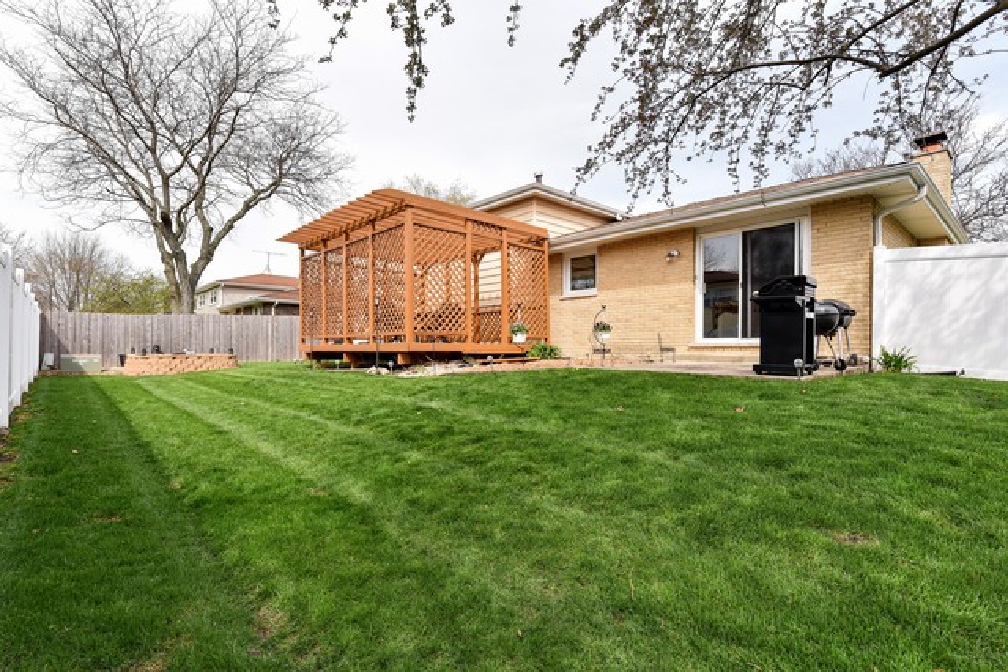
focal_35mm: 17
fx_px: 476
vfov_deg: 70.5
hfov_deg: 93.3
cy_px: 336
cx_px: 504
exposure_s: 1/80
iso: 200
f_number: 11
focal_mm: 17
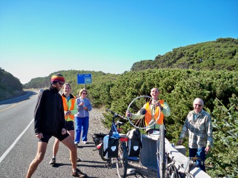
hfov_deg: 52.6
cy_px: 89
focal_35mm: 35
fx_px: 241
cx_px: 119
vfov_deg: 40.7
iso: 64
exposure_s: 1/320
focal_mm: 6.3
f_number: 3.1
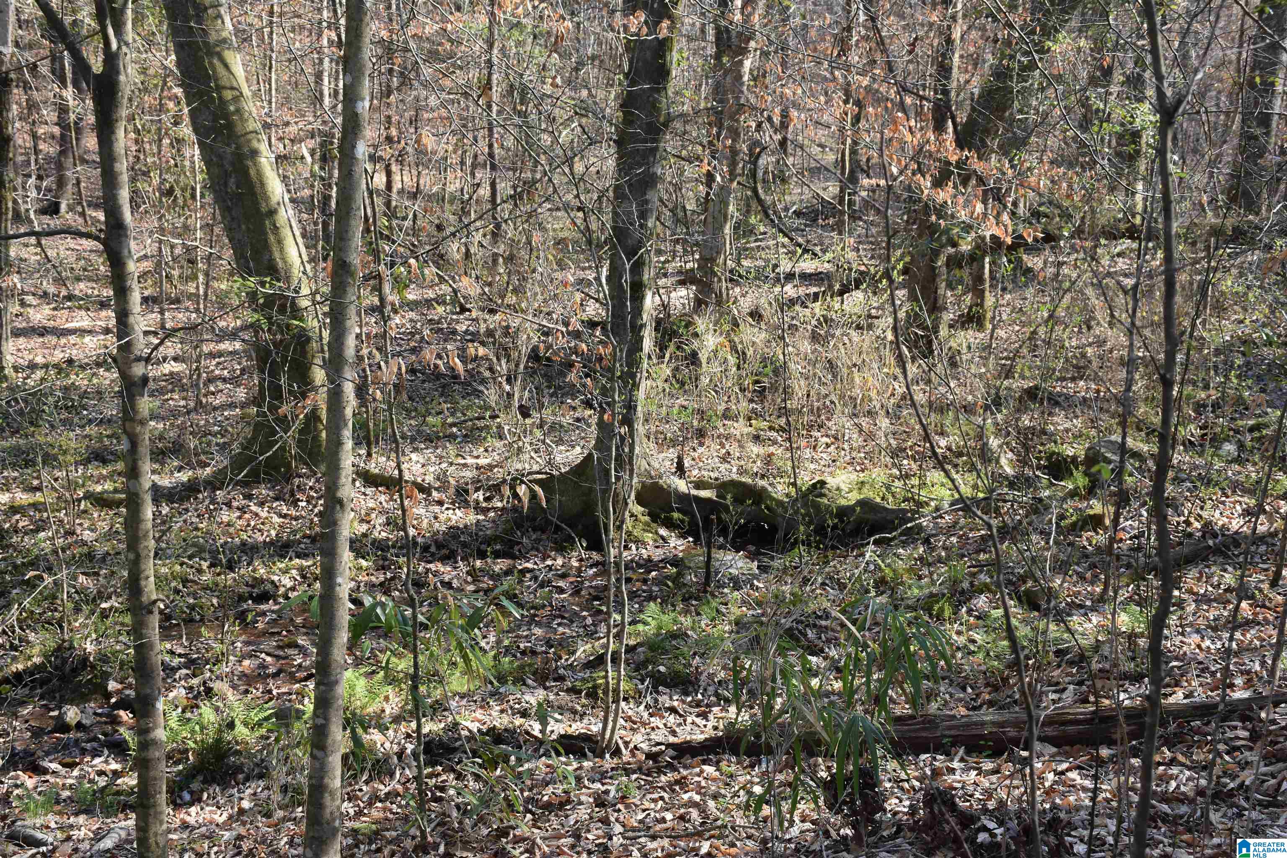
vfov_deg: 28.1
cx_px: 644
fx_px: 1716
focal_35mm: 48
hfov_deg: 41.1
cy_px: 429
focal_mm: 32
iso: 800
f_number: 8
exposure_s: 1/400
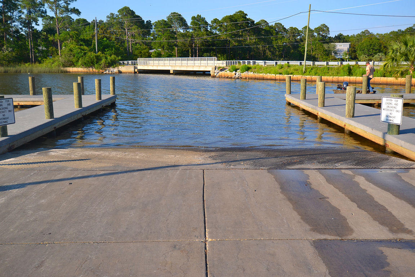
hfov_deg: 53.1
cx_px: 208
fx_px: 415
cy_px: 138
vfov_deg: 36.9
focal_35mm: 36
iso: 100
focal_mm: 24
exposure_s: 1/125
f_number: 6.3
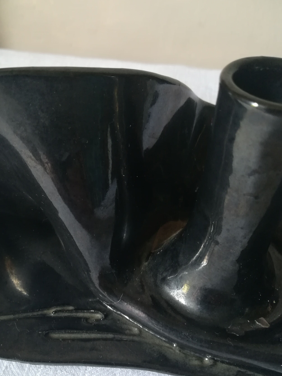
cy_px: 217
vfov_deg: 58.1
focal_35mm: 31
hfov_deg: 45.3
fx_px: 337
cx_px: 119
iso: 250
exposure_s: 1/33.3
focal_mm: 3.83
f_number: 2.2
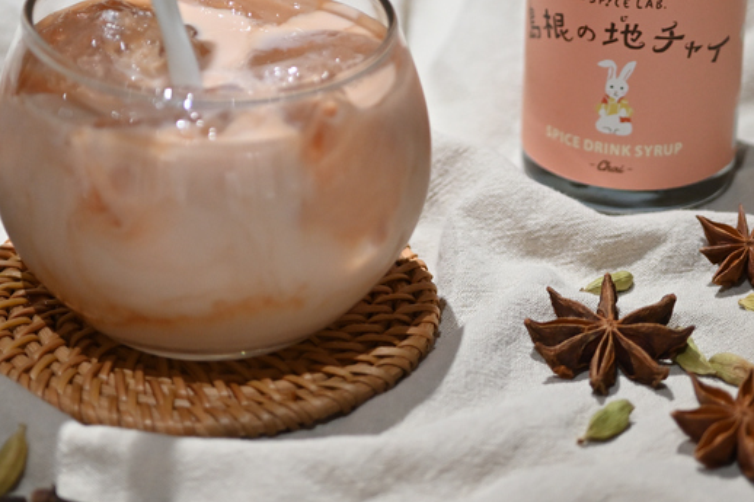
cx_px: 300
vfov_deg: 9.8
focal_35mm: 139
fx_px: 2910
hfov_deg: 14.8
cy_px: 103
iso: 800
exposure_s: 1/320
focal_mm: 50
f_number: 3.2
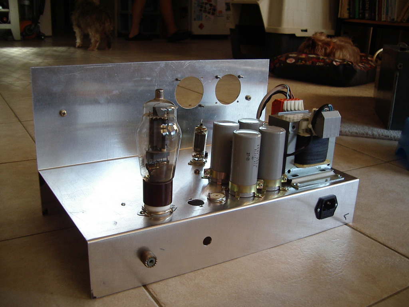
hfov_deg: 49.0
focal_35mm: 38
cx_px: 204
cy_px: 154
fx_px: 449
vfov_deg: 37.7
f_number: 2.6
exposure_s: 1/30
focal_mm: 5.8
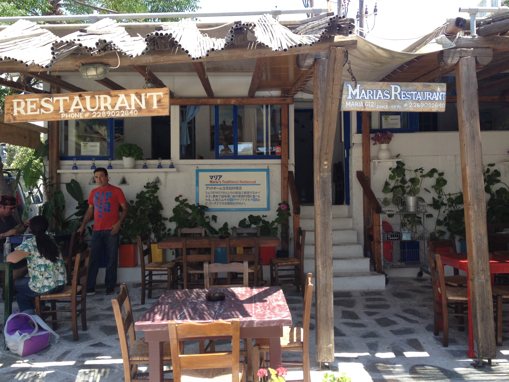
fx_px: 515
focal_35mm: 35
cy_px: 191
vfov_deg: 40.7
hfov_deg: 52.6
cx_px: 254
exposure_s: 1/351
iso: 50
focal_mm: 4.28
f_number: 2.4
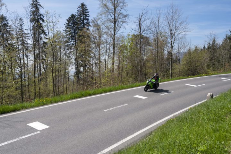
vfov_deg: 43.6
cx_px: 116
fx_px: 192
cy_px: 77
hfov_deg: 61.9
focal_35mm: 30
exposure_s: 1/1000
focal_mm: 30
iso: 200
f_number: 5.6
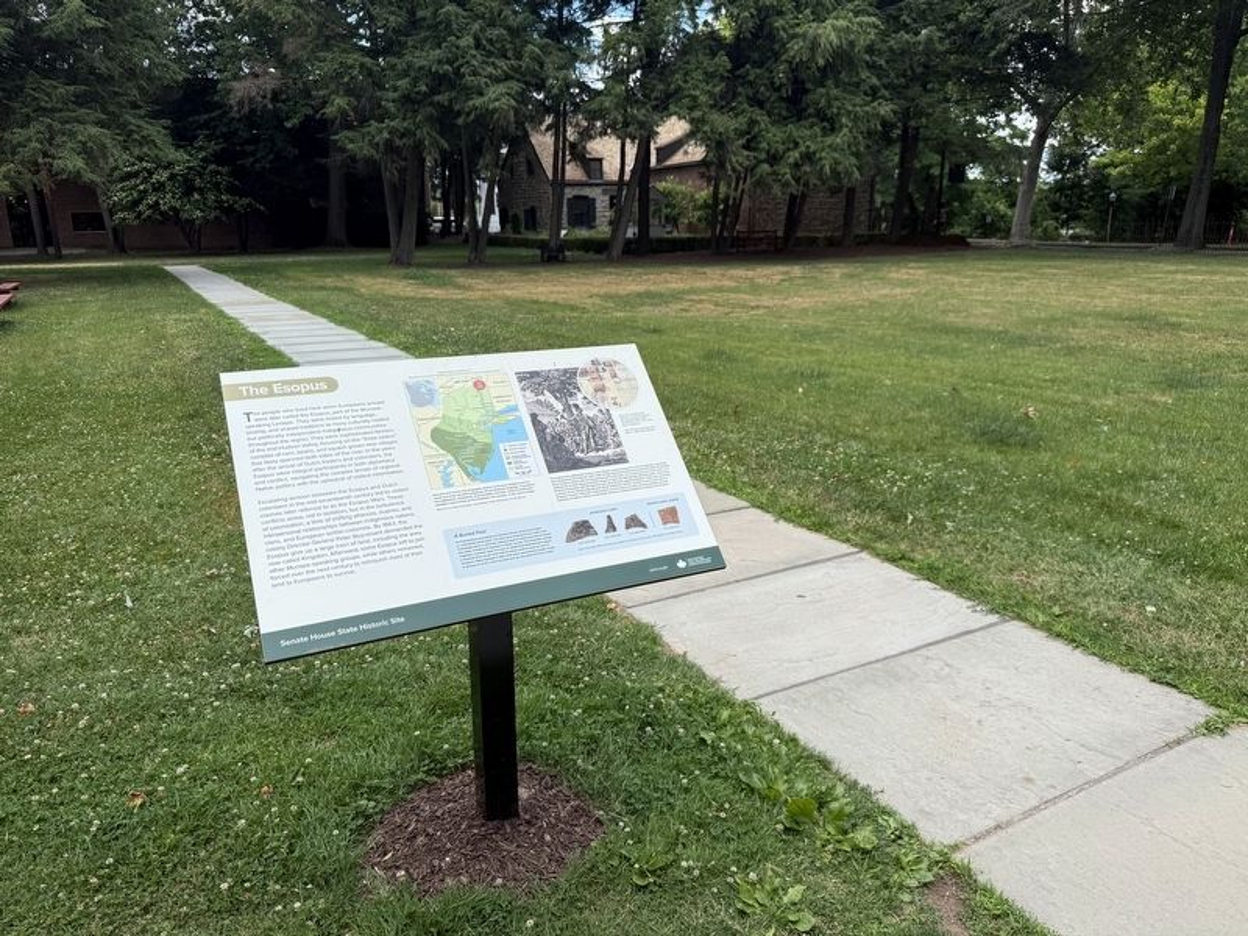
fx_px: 865
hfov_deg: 71.6
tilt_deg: -13.0
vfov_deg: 56.8
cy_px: 468
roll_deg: +0.8
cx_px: 624
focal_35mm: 24
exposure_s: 1/2801
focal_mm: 6.76
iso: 80
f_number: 1.78
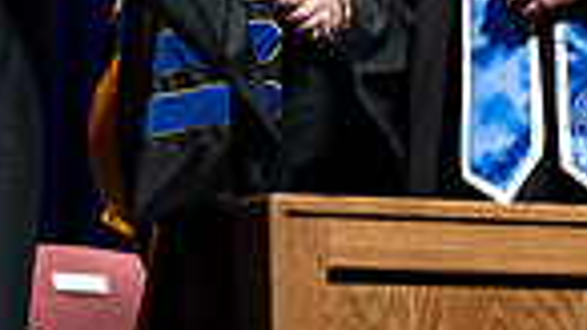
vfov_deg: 4.2
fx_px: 4543
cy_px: 163
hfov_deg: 7.4
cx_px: 322
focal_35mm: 292
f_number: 2.8
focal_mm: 70
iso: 500
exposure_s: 1/250
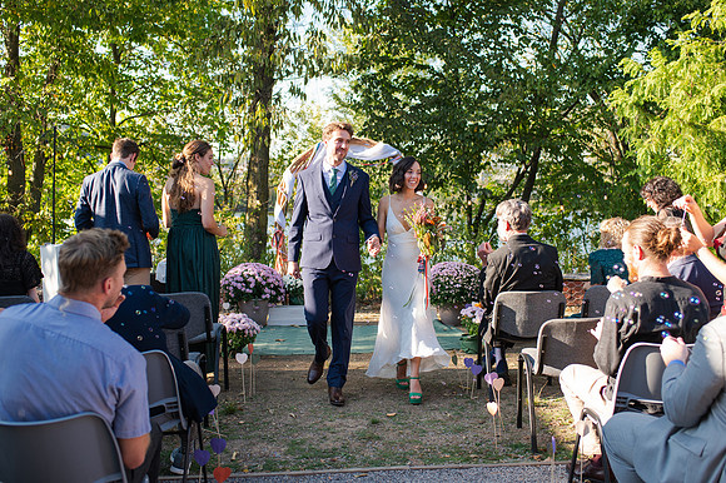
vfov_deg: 33.8
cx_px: 364
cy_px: 241
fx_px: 796
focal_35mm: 40
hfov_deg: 49.0
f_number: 3.2
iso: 200
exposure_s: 1/640
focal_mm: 35
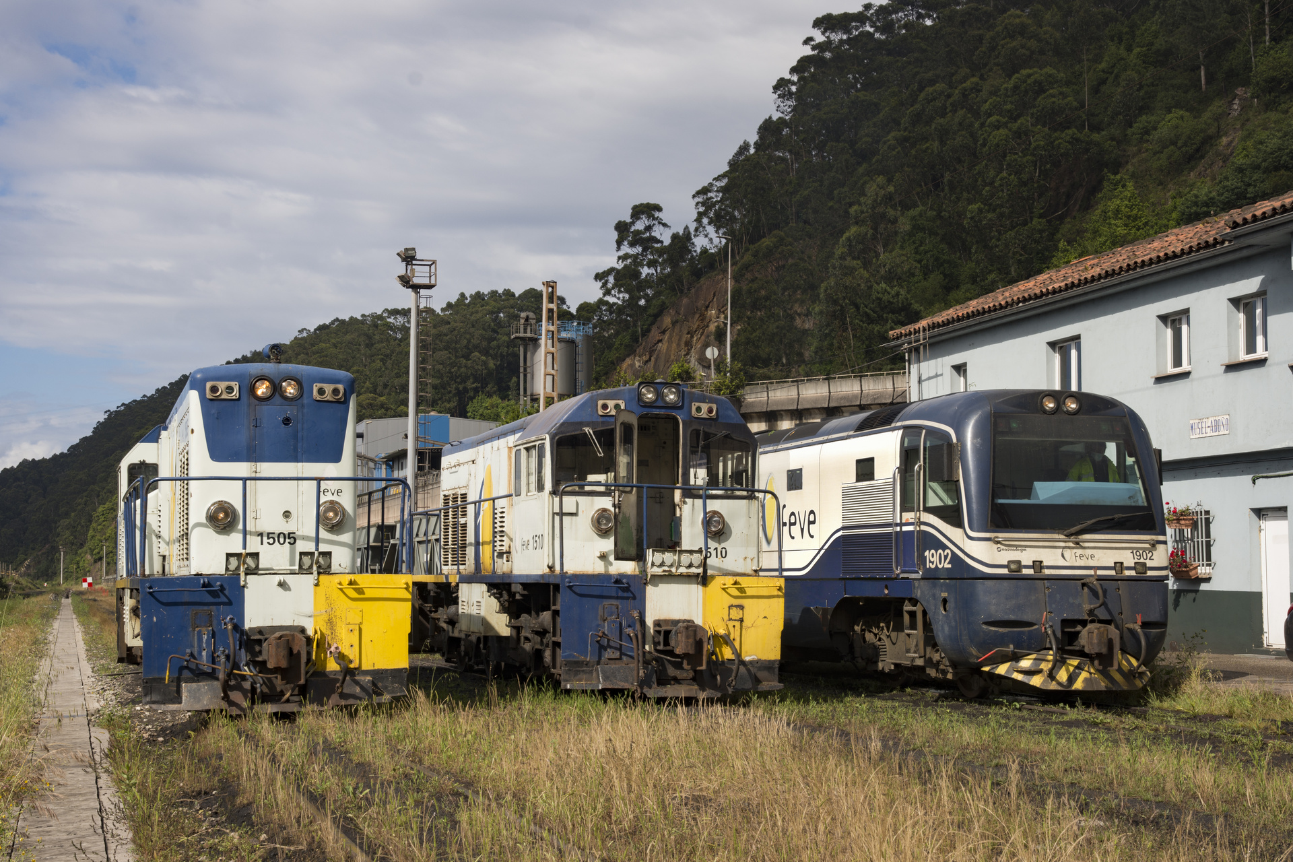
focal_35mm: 52
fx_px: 1885
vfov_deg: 25.8
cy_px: 431
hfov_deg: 37.9
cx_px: 646
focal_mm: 35
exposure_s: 1/200
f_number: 10
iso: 100
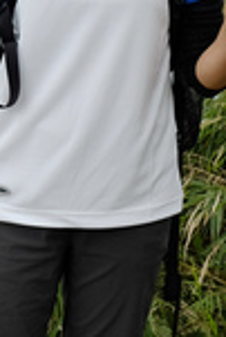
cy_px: 165
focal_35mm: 139
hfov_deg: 9.9
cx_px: 47
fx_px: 1306
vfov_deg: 14.7
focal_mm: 23
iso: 640
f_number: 3.6
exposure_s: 1/950
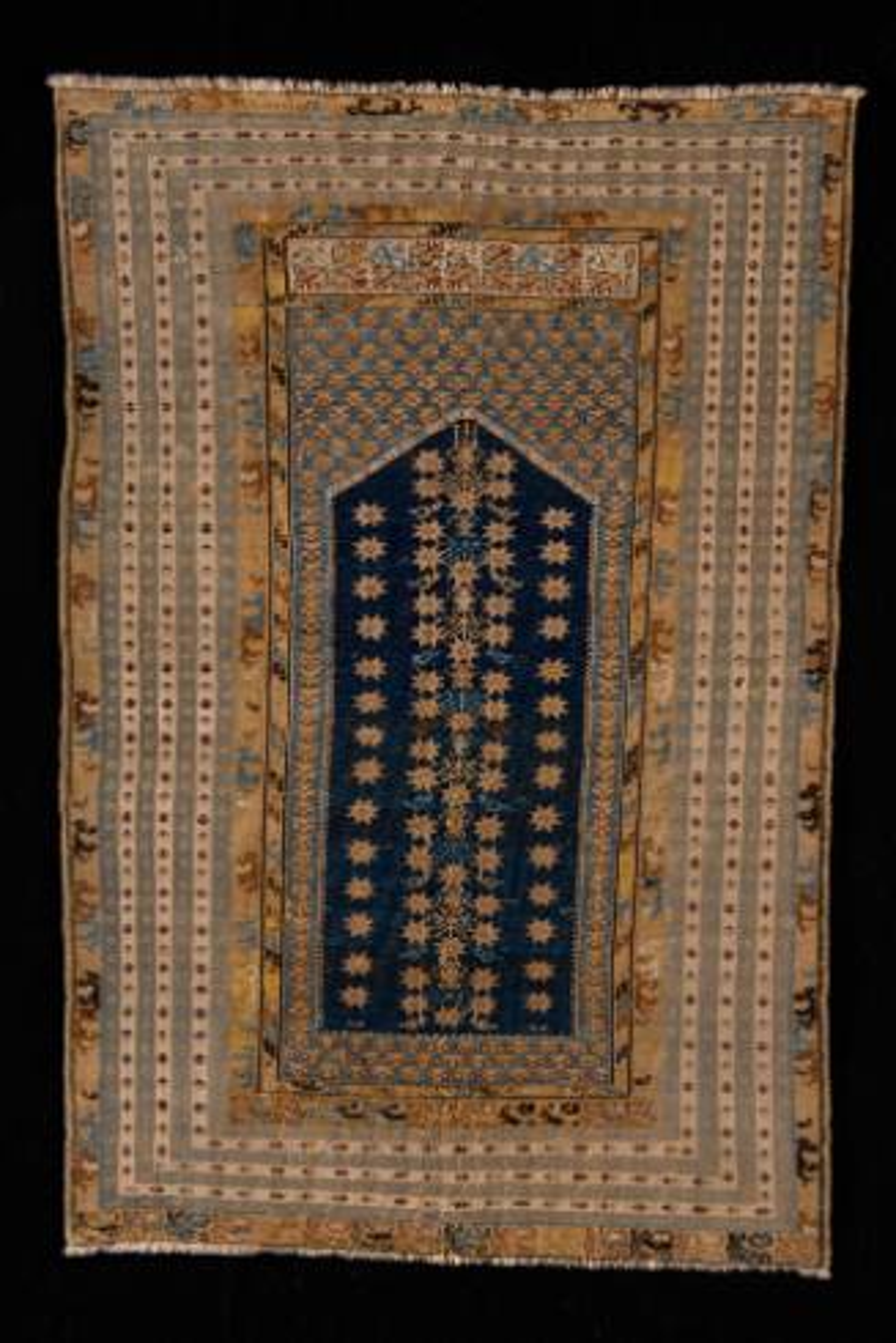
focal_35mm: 85
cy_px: 672
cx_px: 448
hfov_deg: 16.1
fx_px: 3171
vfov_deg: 23.9
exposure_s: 2.5
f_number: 16
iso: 100
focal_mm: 85
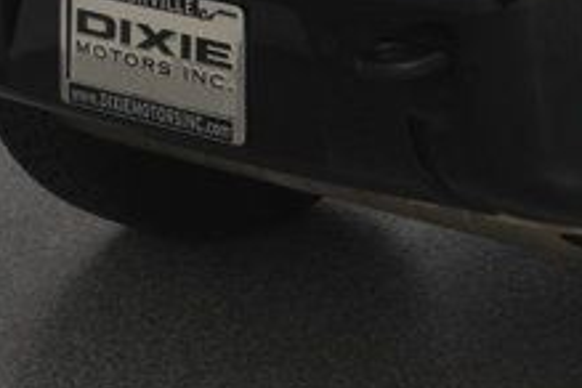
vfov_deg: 8.3
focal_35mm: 159
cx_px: 821
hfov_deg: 12.4
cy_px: -308
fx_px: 2570
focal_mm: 23
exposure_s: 1/160
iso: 100
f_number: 8
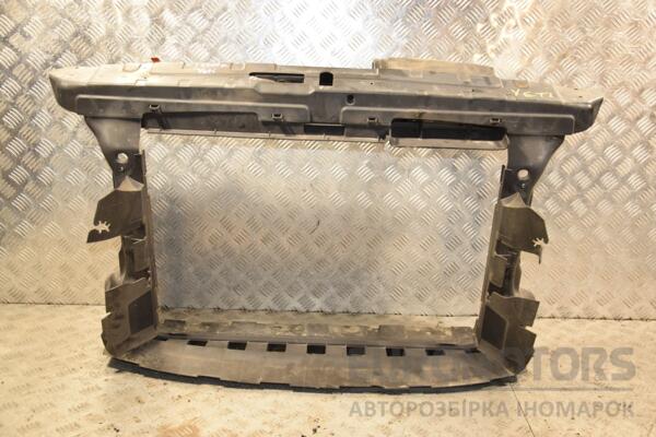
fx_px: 765
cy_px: 218
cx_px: 328
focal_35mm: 42
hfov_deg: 46.4
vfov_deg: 31.9
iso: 800
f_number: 5
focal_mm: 28
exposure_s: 1/125
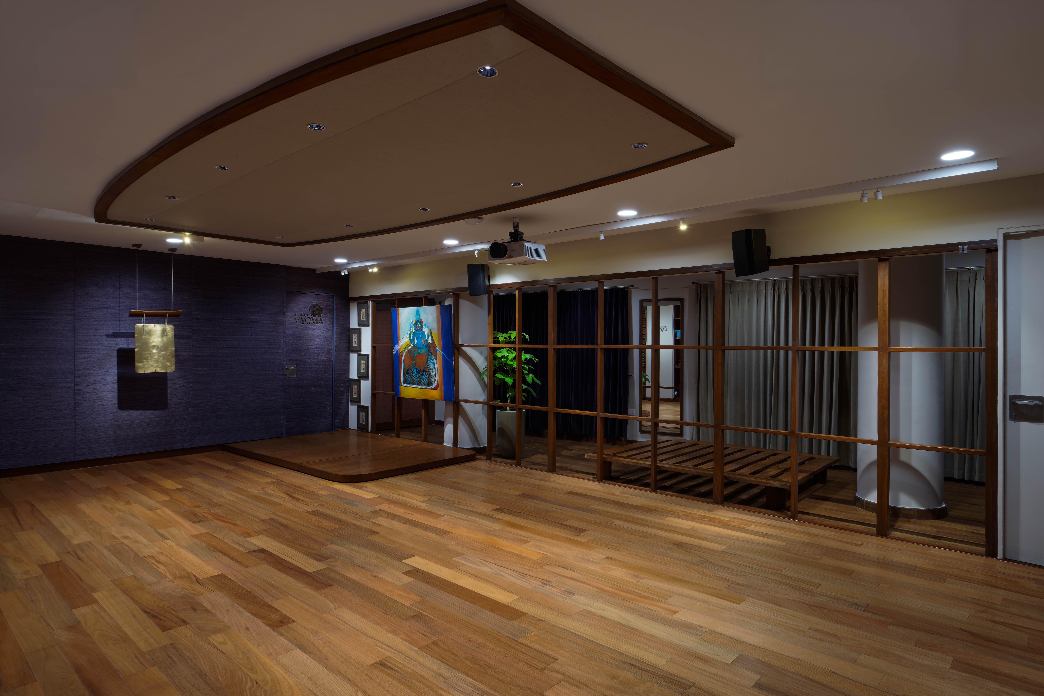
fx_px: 580
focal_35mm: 20
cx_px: 522
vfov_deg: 61.9
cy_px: 348
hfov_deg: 84.0
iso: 320
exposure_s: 1/4
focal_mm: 20
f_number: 11
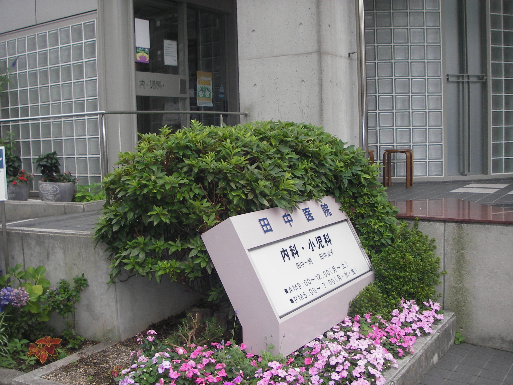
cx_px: 256
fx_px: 563
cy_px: 192
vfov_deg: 37.7
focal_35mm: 38
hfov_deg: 49.0
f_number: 3.3
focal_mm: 6.3
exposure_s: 1/320
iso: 64
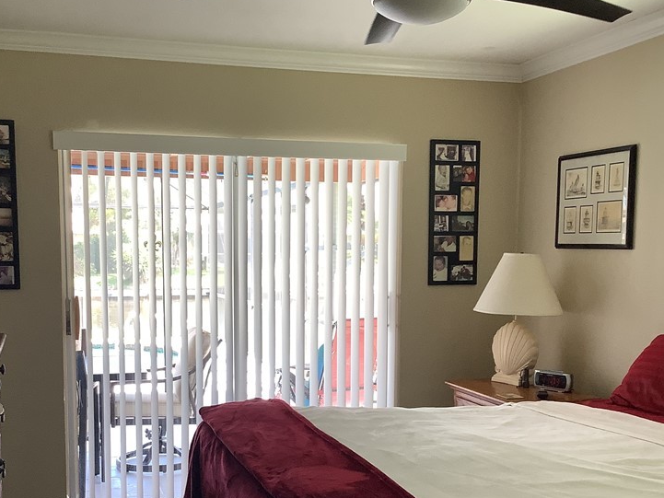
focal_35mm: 44
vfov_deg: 32.6
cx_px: 311
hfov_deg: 42.9
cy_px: 326
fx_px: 844
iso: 64
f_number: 2.4
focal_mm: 3.3
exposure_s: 1/60
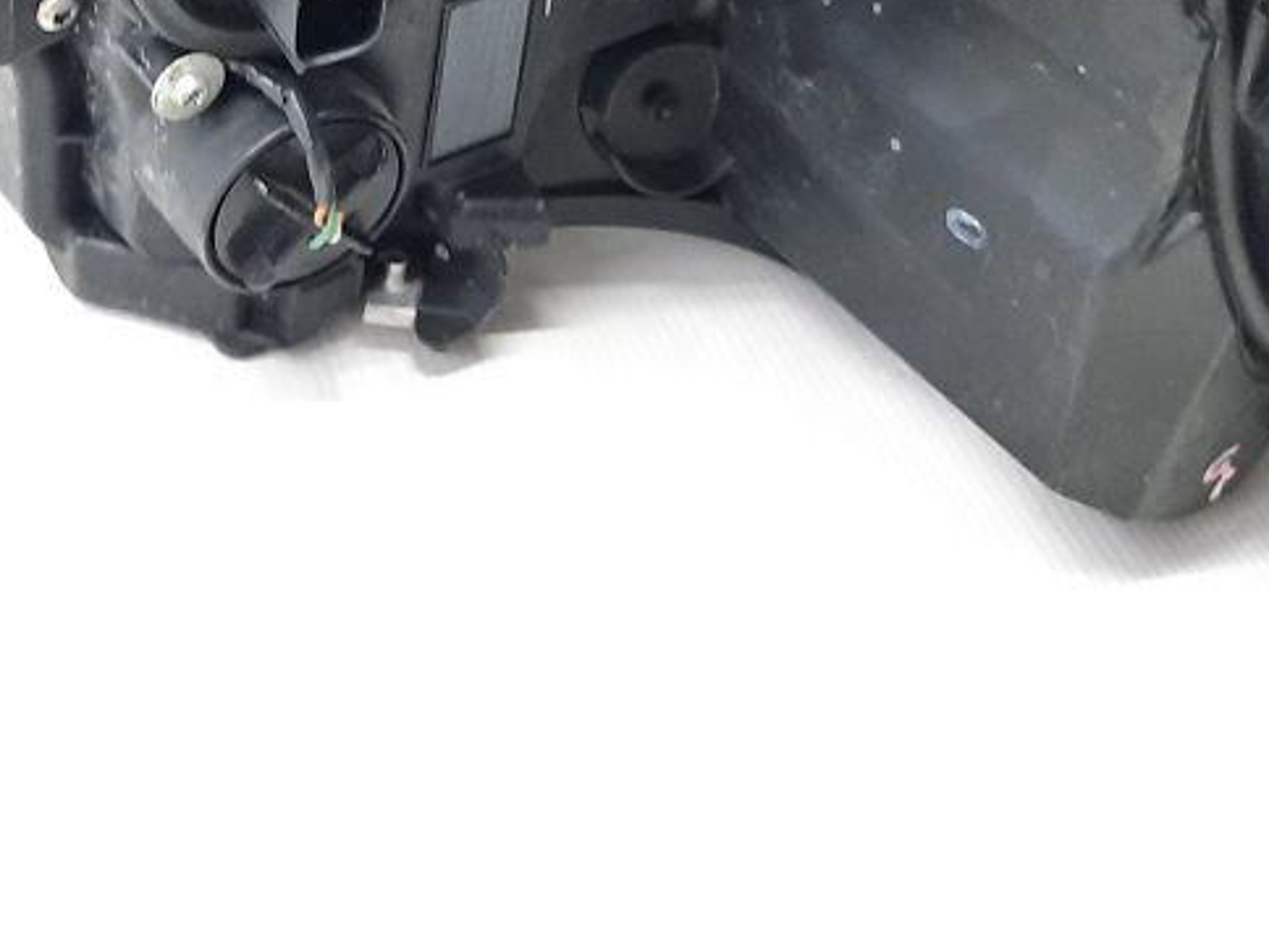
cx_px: 527
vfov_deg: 21.9
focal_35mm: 62
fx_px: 2273
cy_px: -181
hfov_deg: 31.1
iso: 320
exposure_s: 1/50
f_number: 2
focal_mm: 4.6
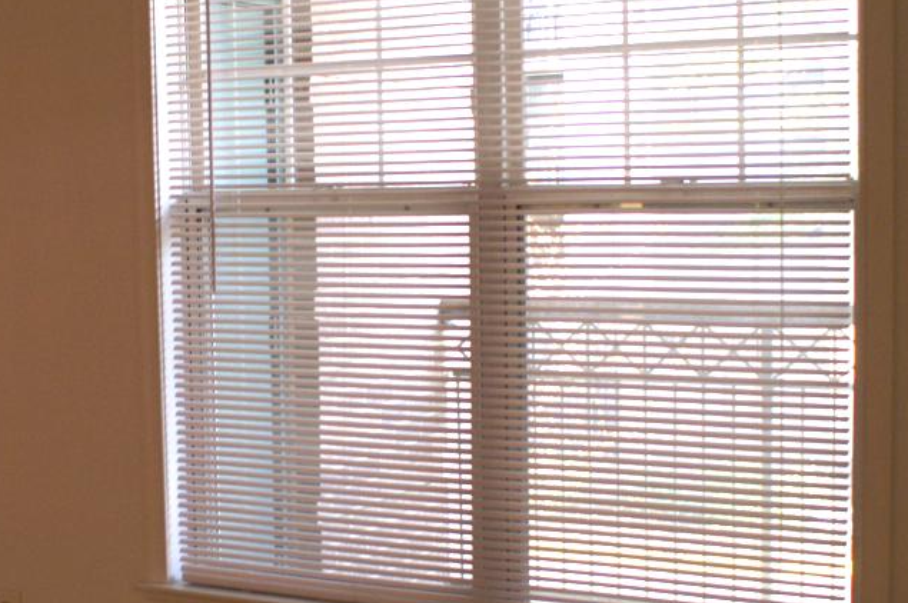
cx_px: 256
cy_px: 312
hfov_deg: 31.0
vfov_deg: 21.2
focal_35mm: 64
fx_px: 1613
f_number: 3.5
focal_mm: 18
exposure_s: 1/30
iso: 400
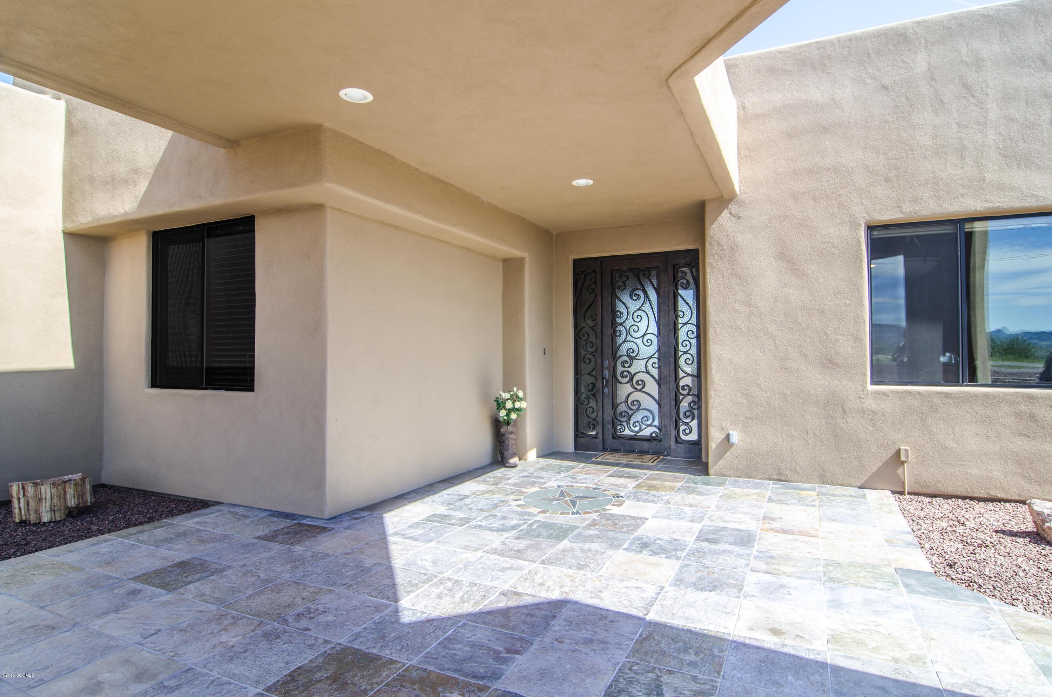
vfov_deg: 67.1
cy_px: 348
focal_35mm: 18
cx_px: 526
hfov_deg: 90.1
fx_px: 525
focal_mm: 12
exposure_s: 1/10
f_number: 9
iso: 100
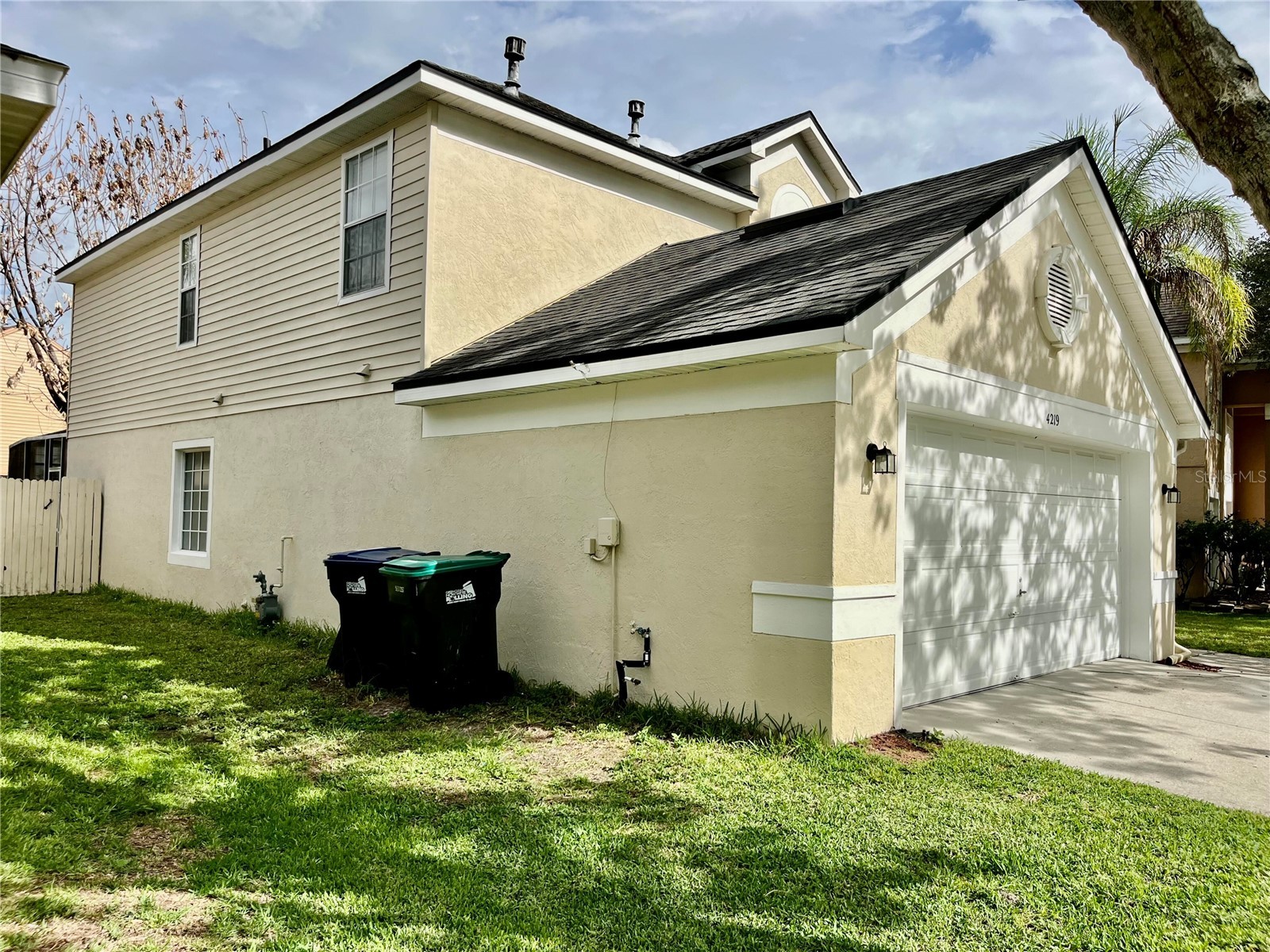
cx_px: 635
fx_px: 954
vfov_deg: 53.1
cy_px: 476
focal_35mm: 26
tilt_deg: +2.2
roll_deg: -1.3
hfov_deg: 67.3
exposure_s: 1/4149
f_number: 1.6
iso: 50
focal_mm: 5.1
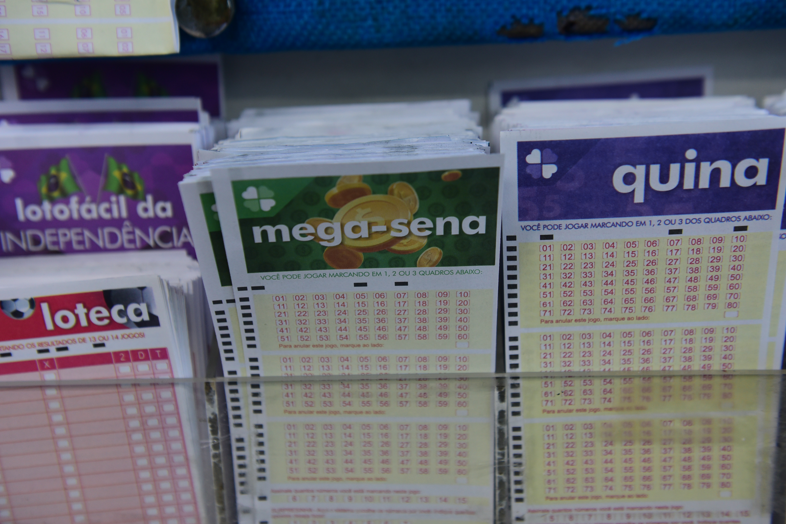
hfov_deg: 47.4
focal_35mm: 41
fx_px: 895
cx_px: 392
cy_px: 267
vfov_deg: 32.6
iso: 800
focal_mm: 40
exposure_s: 1/250
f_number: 4
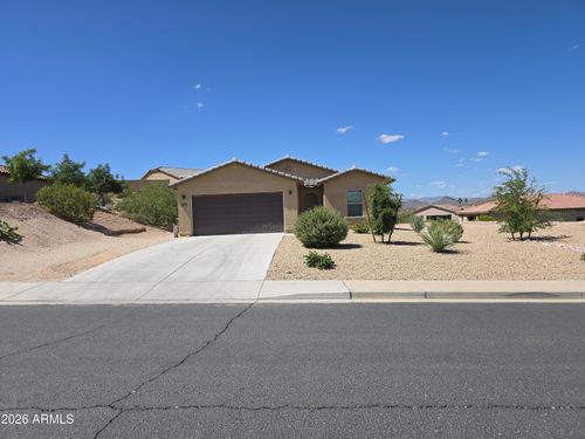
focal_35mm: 23
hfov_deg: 73.9
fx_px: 389
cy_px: 220
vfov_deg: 58.9
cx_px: 292
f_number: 1.7
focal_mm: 6.3
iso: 12
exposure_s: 1/1053
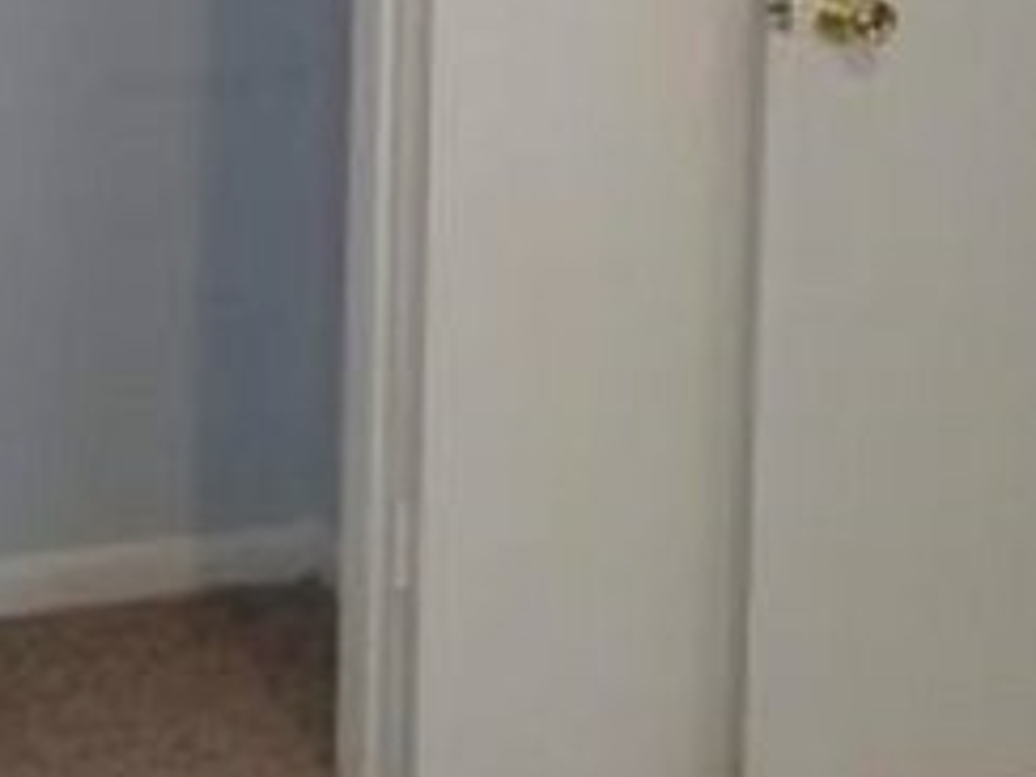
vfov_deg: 13.2
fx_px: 3262
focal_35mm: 109
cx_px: 157
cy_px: -174
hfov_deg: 17.8
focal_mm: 4.25
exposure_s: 1/24
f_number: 1.7
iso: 100
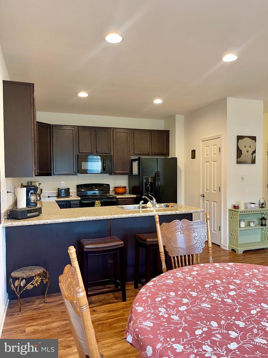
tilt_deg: -1.1
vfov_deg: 69.4
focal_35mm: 25
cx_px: 134
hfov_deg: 54.9
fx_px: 258
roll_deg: +0.1
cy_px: 179
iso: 250
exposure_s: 1/60
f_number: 1.6
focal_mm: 5.1
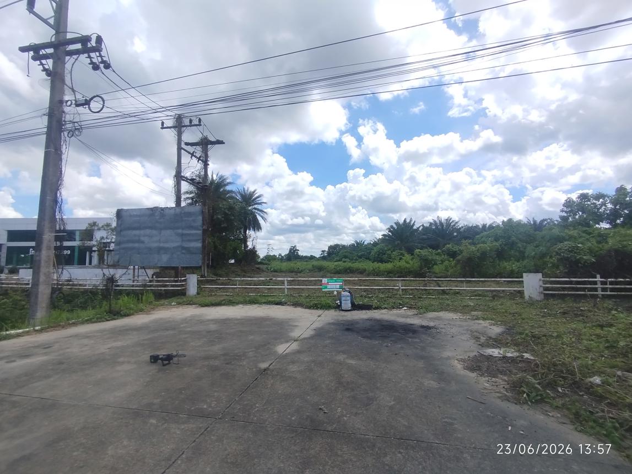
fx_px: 274
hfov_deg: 98.2
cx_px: 316
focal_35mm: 15
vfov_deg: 81.7
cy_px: 237
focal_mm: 1.65
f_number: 2.2
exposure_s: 1/1775
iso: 50
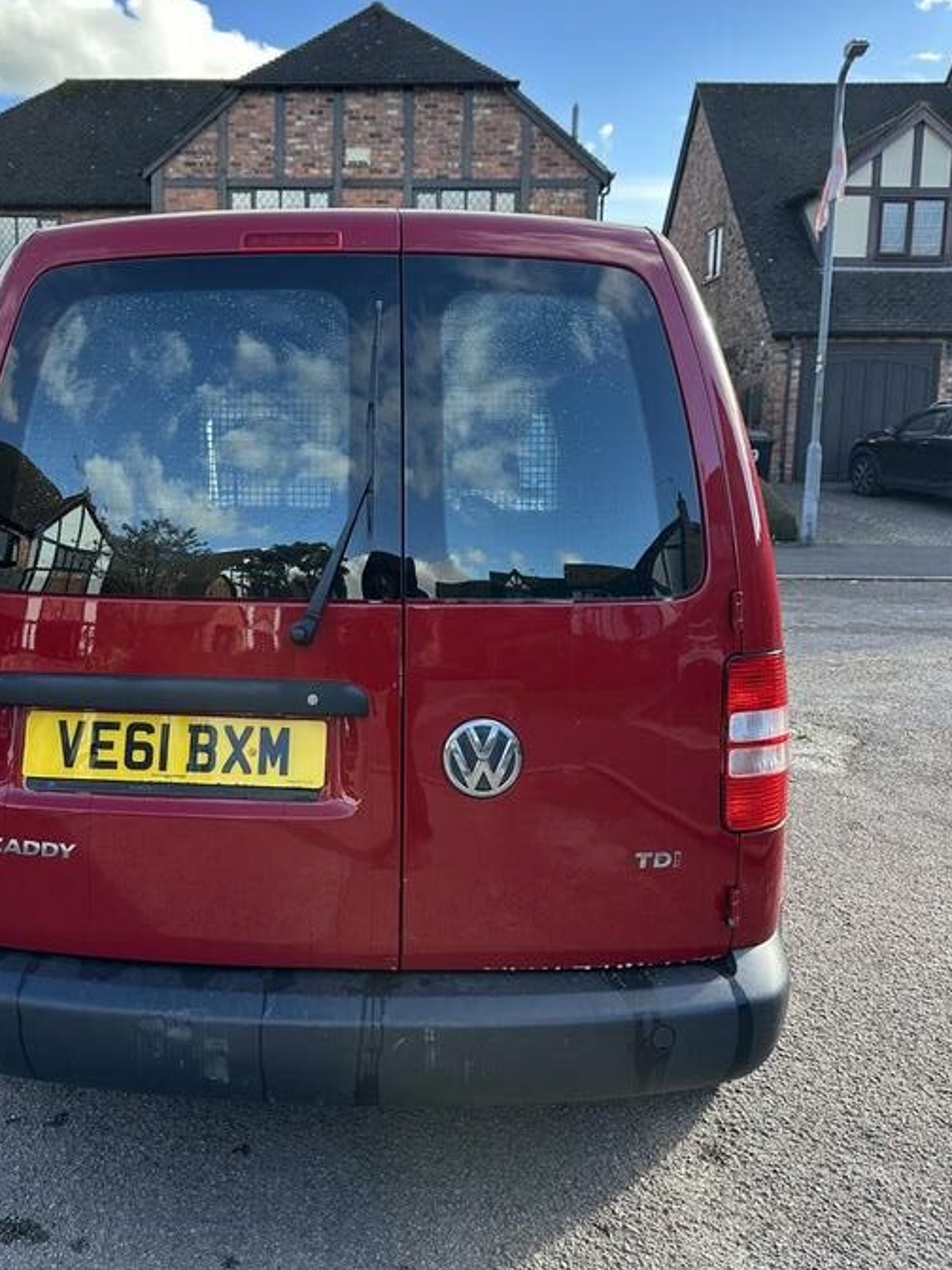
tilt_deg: -8.0
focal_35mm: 32
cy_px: 576
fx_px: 1173
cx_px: 353
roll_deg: -0.3
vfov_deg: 56.7
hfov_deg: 43.8
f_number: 1.78
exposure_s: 1/785
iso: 80
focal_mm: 6.86
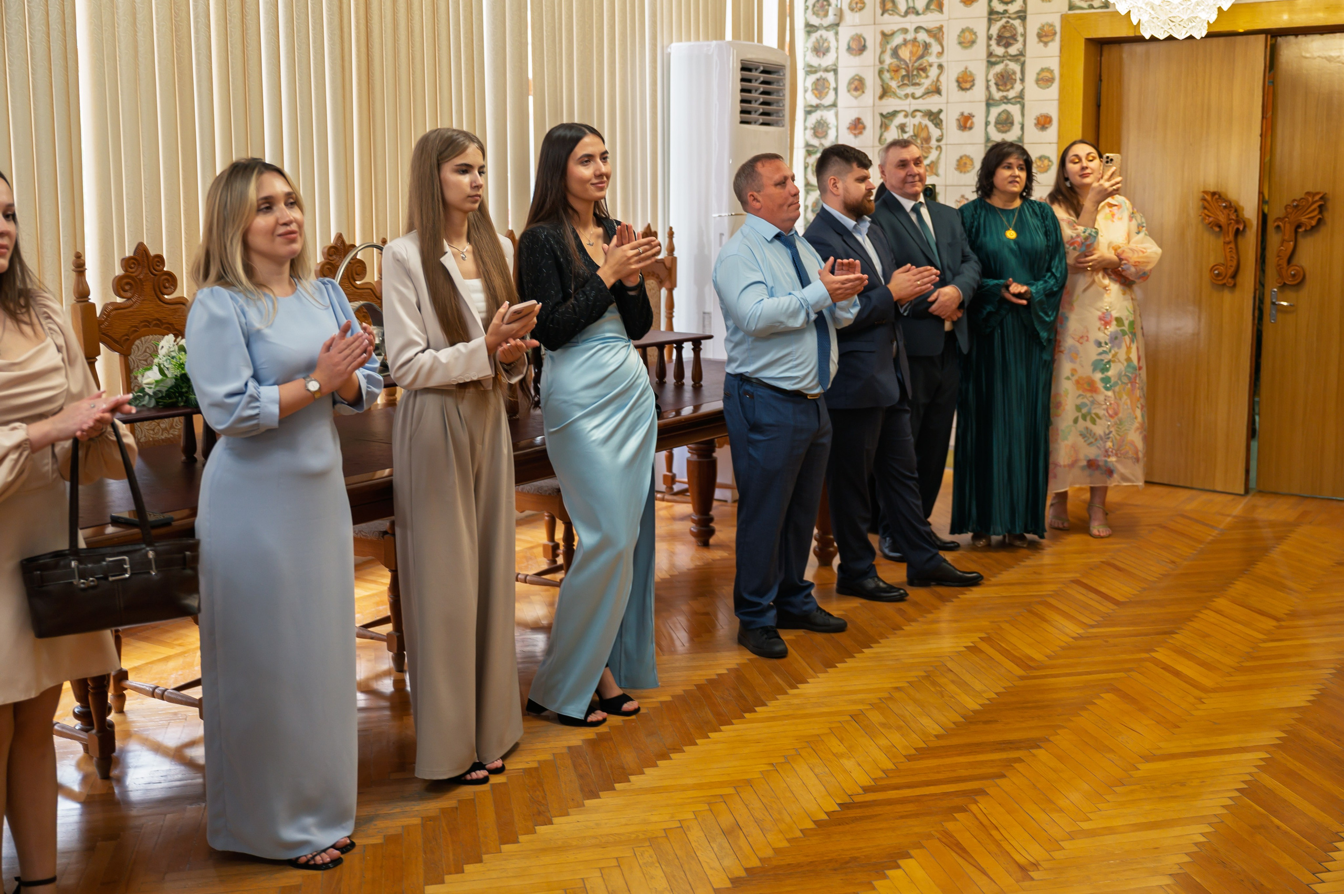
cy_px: 400
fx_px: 1498
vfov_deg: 33.2
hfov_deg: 48.2
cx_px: 750
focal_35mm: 40
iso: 400
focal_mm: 36
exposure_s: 1/200
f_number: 2.8
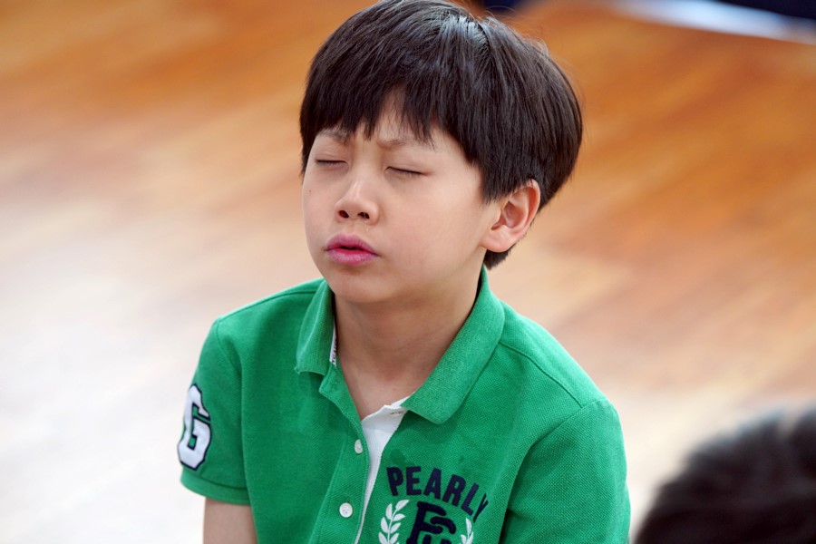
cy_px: 272
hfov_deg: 13.0
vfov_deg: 8.7
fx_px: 3581
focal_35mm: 158
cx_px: 408
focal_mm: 158
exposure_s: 1/160
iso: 1600
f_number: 4
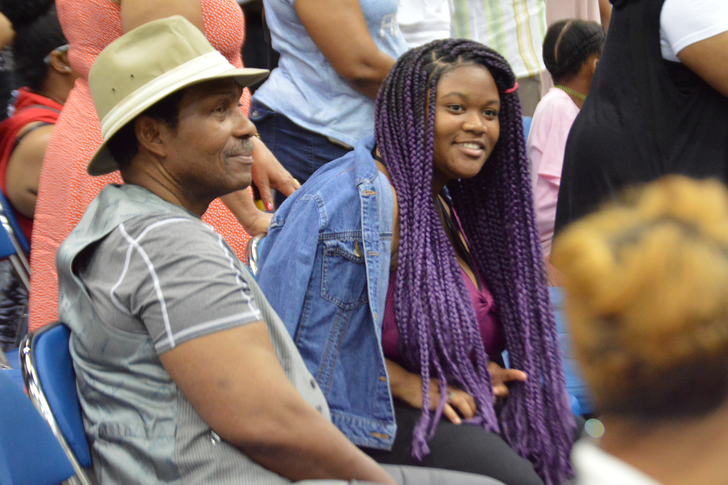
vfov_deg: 8.0
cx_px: 402
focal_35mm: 173
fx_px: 3490
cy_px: 236
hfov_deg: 11.9
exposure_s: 1/125
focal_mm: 95
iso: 2800
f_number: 4.5
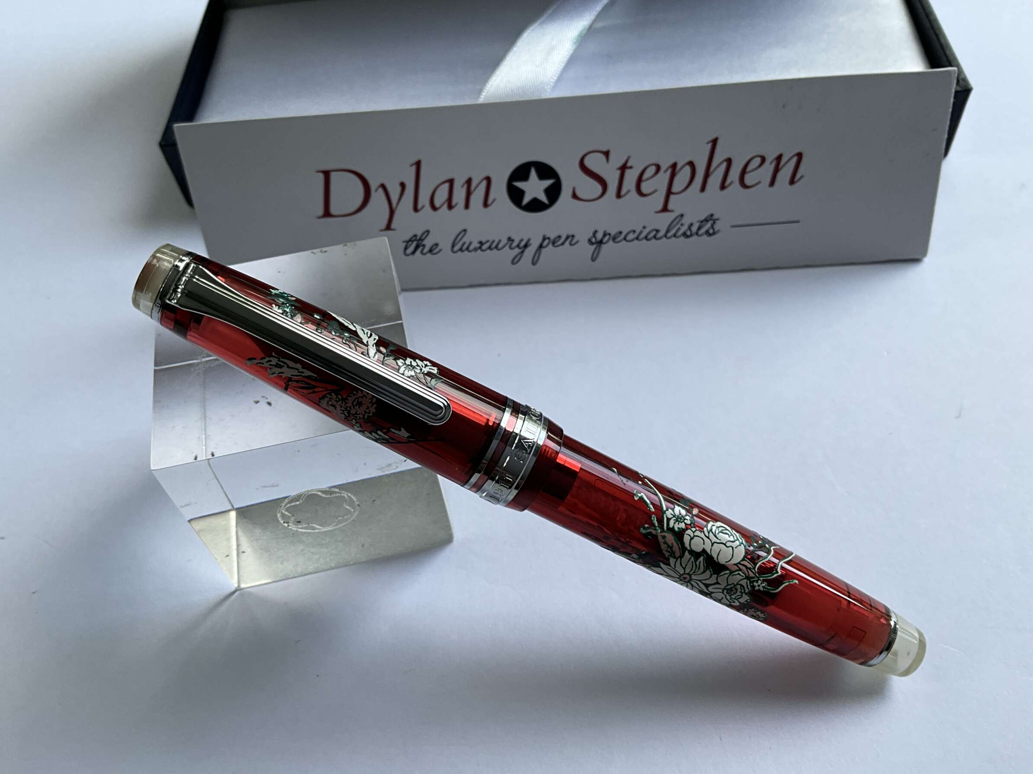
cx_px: 505
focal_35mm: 31
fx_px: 925
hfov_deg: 58.3
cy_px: 391
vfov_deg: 45.4
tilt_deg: -53.9
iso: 25
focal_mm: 3
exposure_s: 1/122
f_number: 1.8
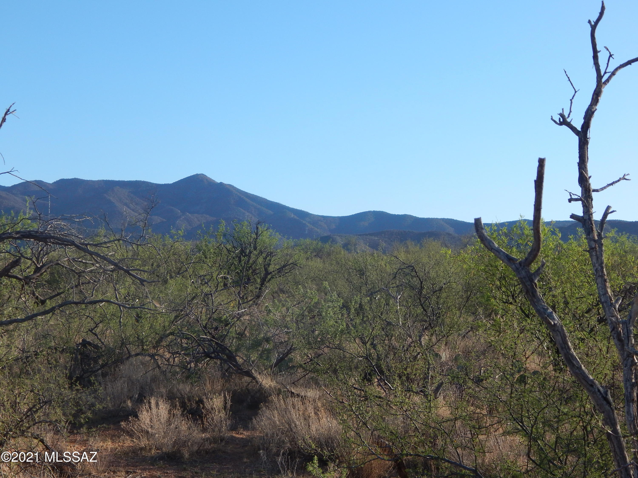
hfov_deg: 28.2
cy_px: 239
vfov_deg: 21.3
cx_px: 319
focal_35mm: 69
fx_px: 1272
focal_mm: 12.3
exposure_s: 1/800
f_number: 4.1
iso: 125
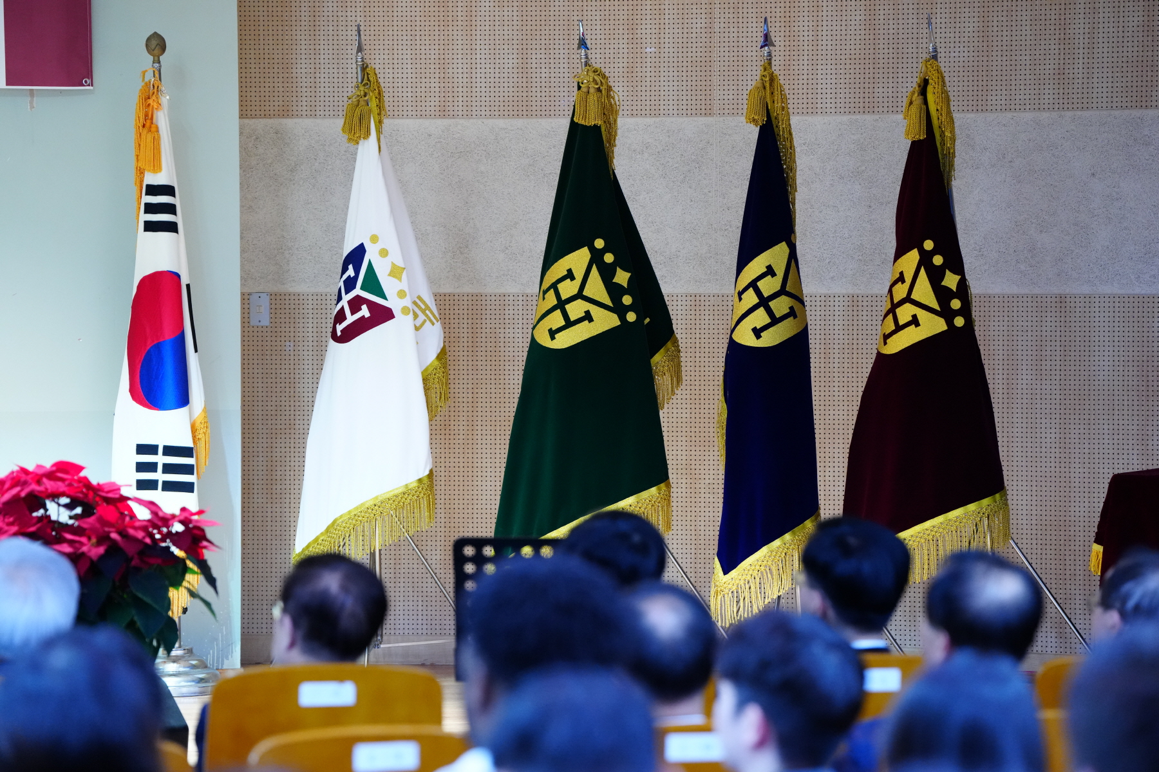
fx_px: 4571
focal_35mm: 142
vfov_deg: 9.7
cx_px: 580
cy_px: 386
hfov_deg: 14.4
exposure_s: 1/160
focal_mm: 142
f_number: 3.5
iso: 5000
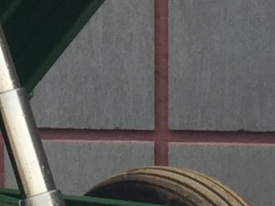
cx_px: 7
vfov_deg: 6.9
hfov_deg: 9.3
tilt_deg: -3.8
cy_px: -63
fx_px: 1685
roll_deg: -0.3
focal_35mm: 212
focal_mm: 4.15
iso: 32
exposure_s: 1/327
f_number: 2.2
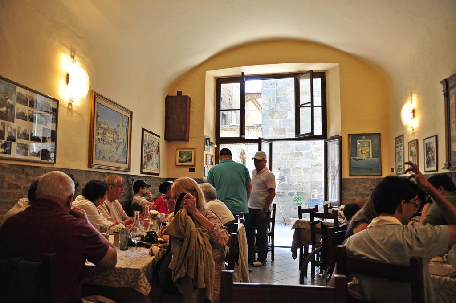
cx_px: 228
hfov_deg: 67.4
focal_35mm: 27
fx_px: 342
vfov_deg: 47.8
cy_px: 152
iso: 1600
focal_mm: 18
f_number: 3.5
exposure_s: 1/400
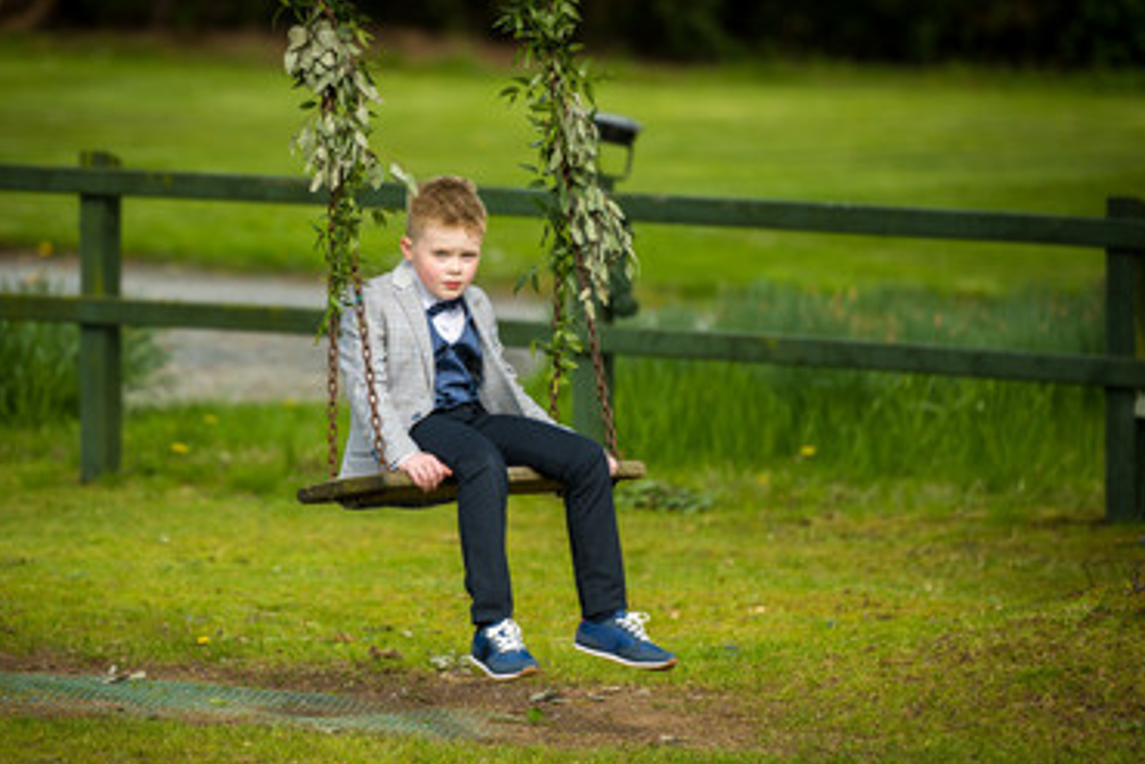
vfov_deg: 4.8
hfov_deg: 7.2
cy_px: 424
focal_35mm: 286
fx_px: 9099
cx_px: 408
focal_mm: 195
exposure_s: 1/1000
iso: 160
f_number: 2.8
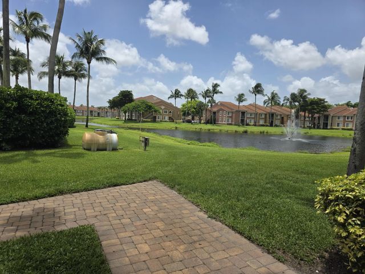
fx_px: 243
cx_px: 182
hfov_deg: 73.9
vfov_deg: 58.9
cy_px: 137
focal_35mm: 23
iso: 80
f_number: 1.7
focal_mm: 6.3
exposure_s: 1/7944
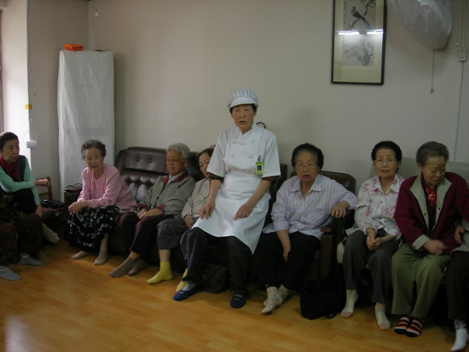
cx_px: 234
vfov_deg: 37.7
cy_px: 176
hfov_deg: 49.0
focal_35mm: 38
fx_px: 515
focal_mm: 7.8
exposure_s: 1/20.1
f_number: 2.8
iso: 64
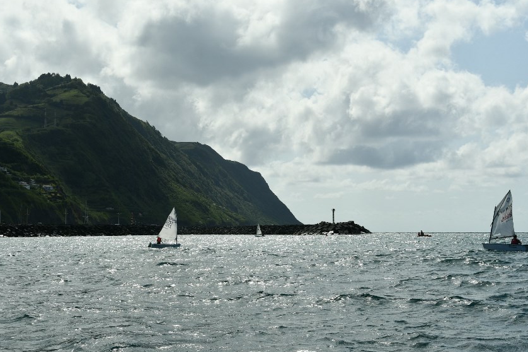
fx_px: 806
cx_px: 293
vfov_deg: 24.6
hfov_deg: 36.2
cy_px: 178
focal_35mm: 55
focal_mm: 30
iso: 100
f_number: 10
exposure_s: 1/400
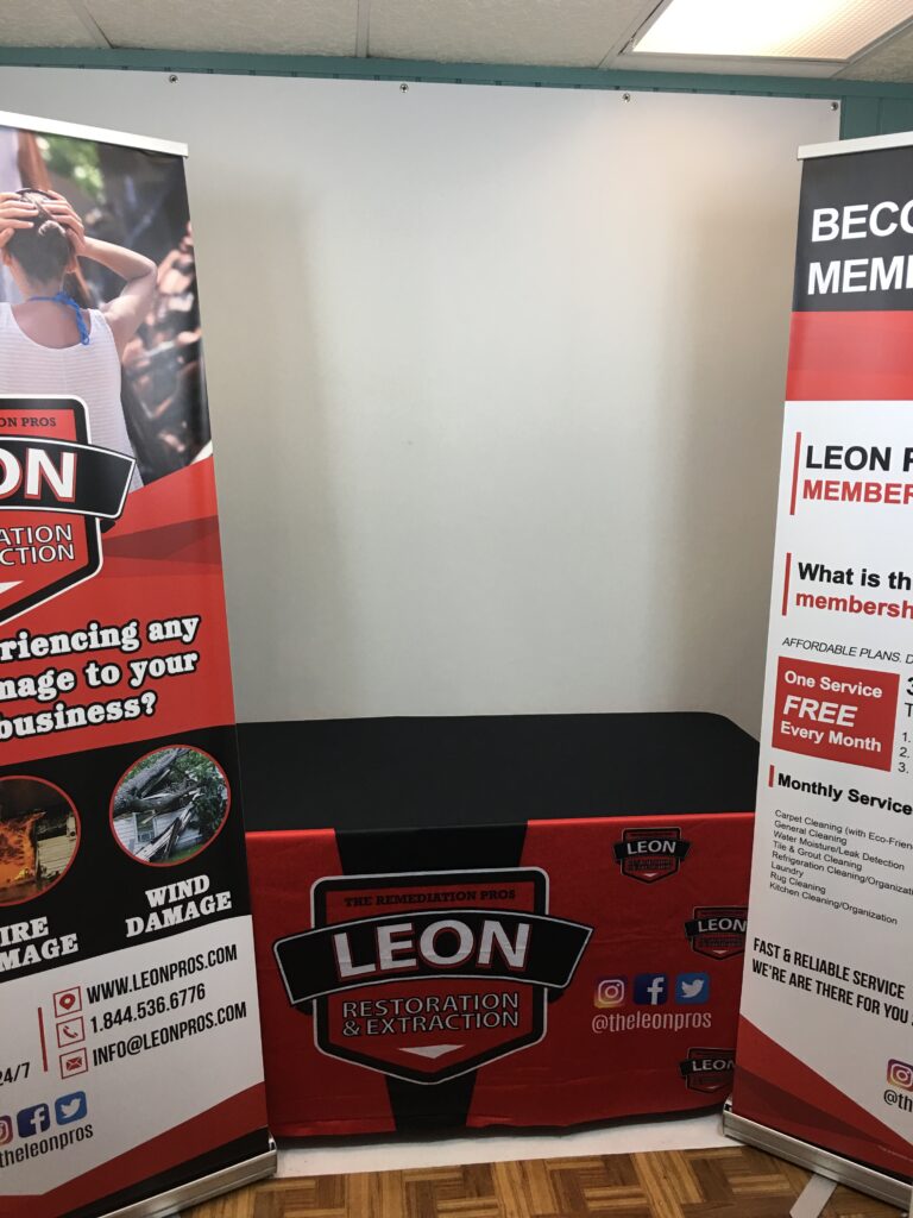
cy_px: 609
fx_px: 1020
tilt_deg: -10.4
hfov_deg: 48.2
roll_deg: -0.3
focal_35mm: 29
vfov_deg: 61.7
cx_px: 456
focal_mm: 4.15
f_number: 2.2
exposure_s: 1/30
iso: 32
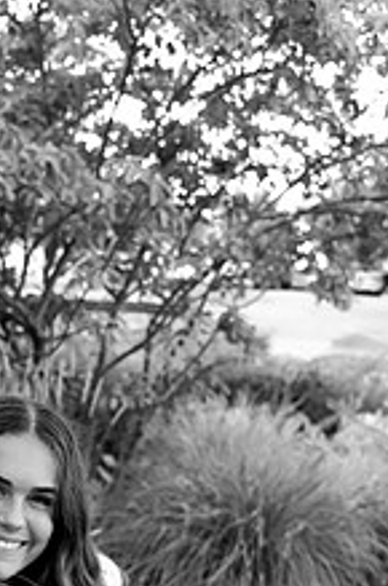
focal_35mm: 70
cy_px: 554
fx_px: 1137
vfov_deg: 27.6
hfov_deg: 19.0
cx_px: 36
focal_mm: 34
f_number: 4
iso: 1600
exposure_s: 1/800
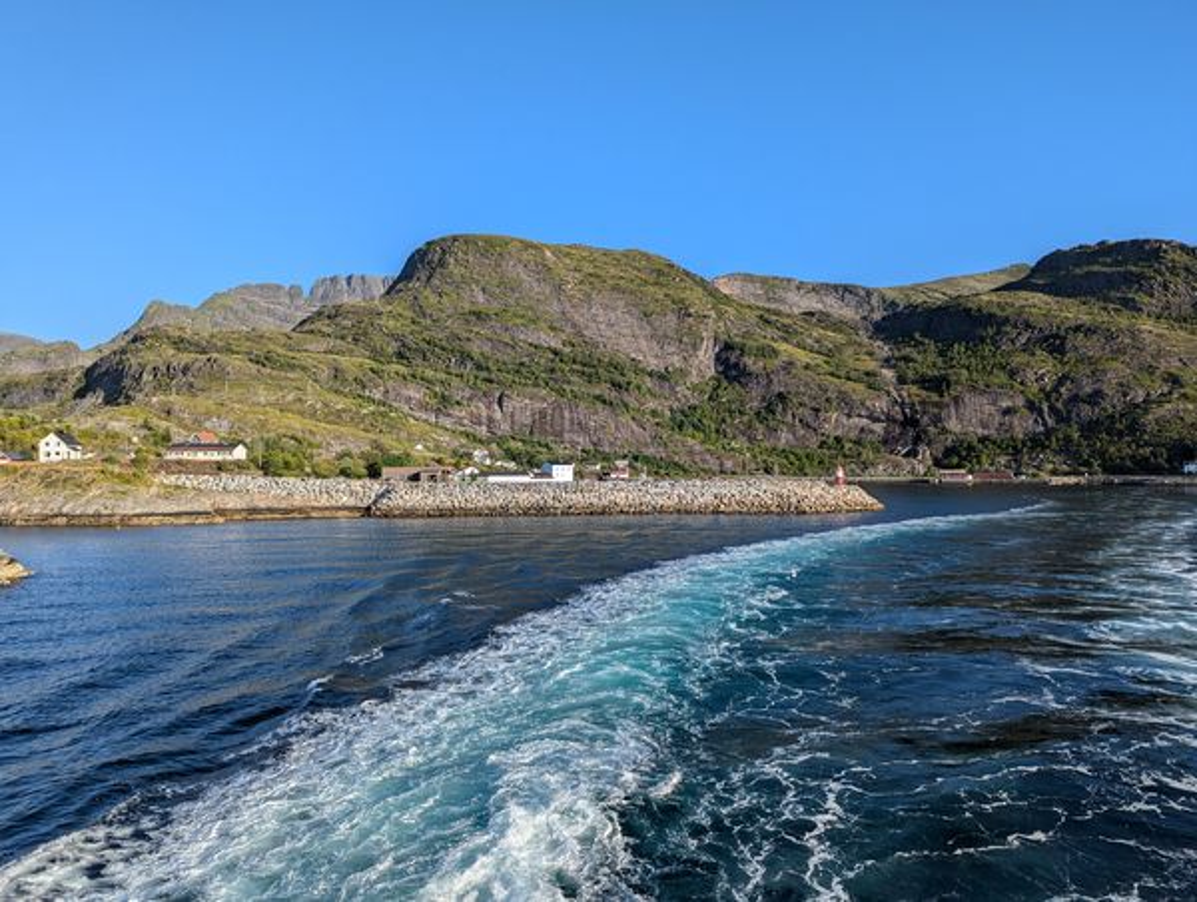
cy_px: 451
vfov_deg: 57.0
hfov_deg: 71.5
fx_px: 831
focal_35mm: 24
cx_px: 598
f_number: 1.85
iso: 42
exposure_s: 1/1508
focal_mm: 6.81
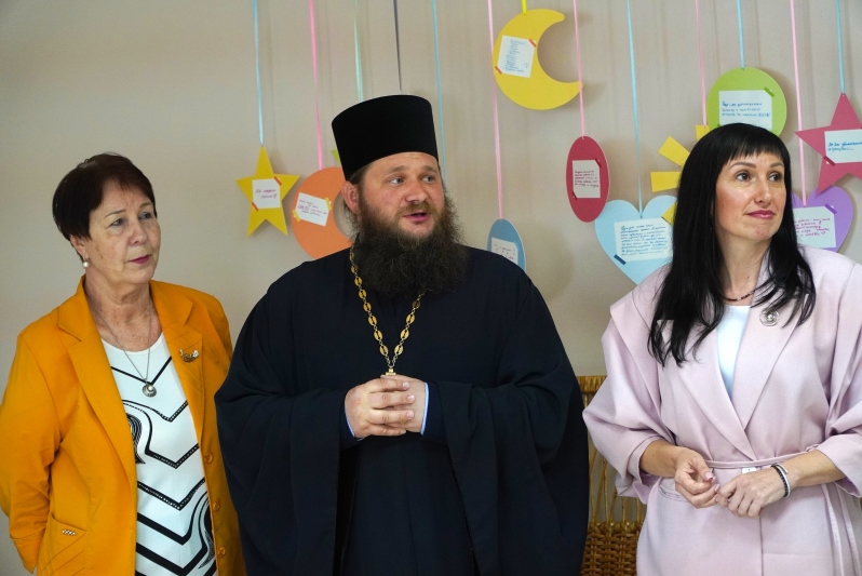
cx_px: 431
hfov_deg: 18.7
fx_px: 2623
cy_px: 288
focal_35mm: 110
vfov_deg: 12.5
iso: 1000
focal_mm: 73
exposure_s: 1/80
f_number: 4
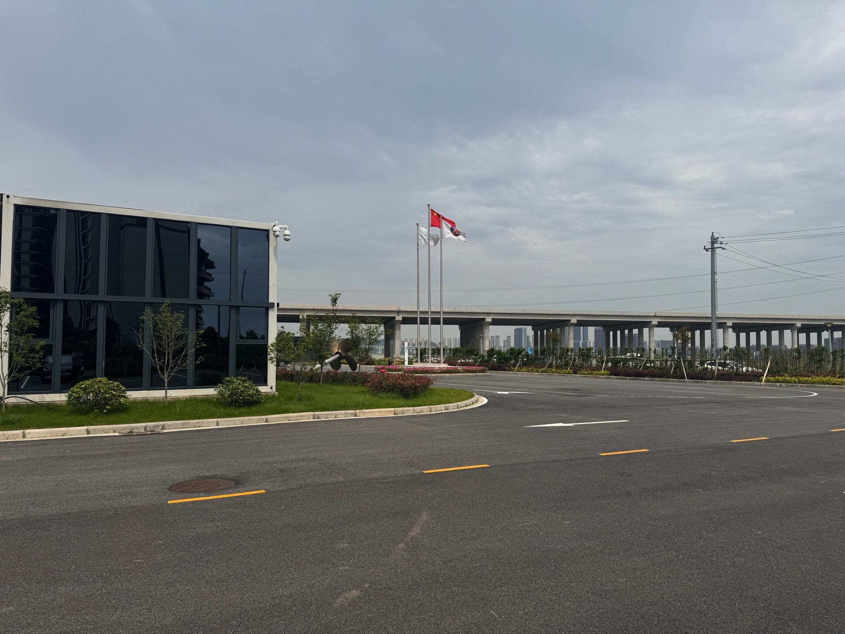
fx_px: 586
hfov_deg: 71.6
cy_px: 317
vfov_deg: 56.9
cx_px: 422
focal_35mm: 24
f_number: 1.78
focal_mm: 6.76
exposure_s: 1/6410
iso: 80
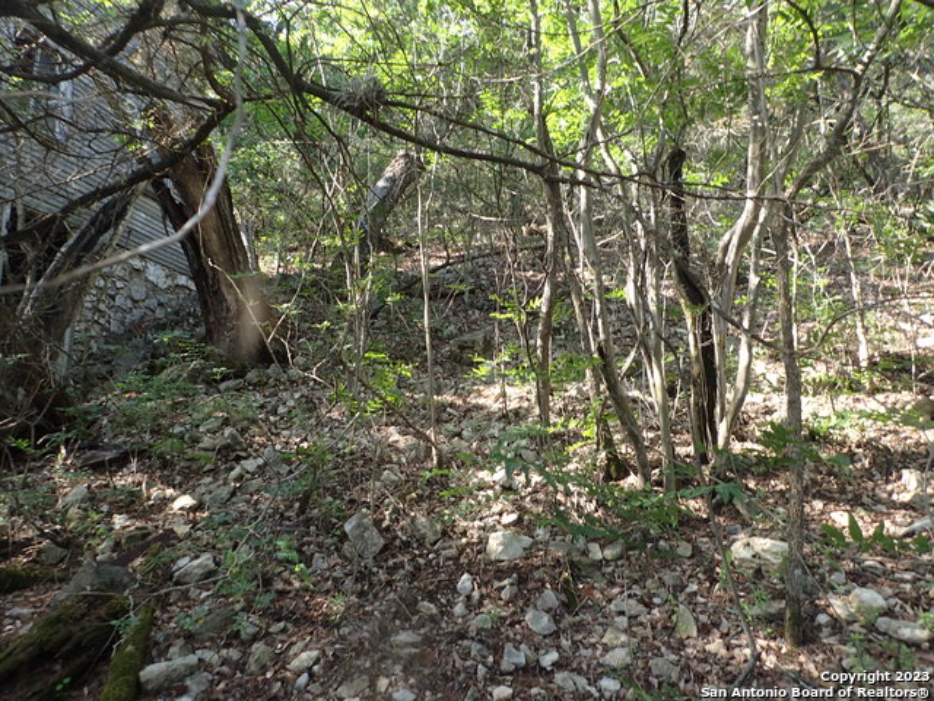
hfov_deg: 69.4
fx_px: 675
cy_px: 350
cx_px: 467
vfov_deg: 54.9
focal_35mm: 25
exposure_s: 1/100
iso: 100
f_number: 2.8
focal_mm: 4.5
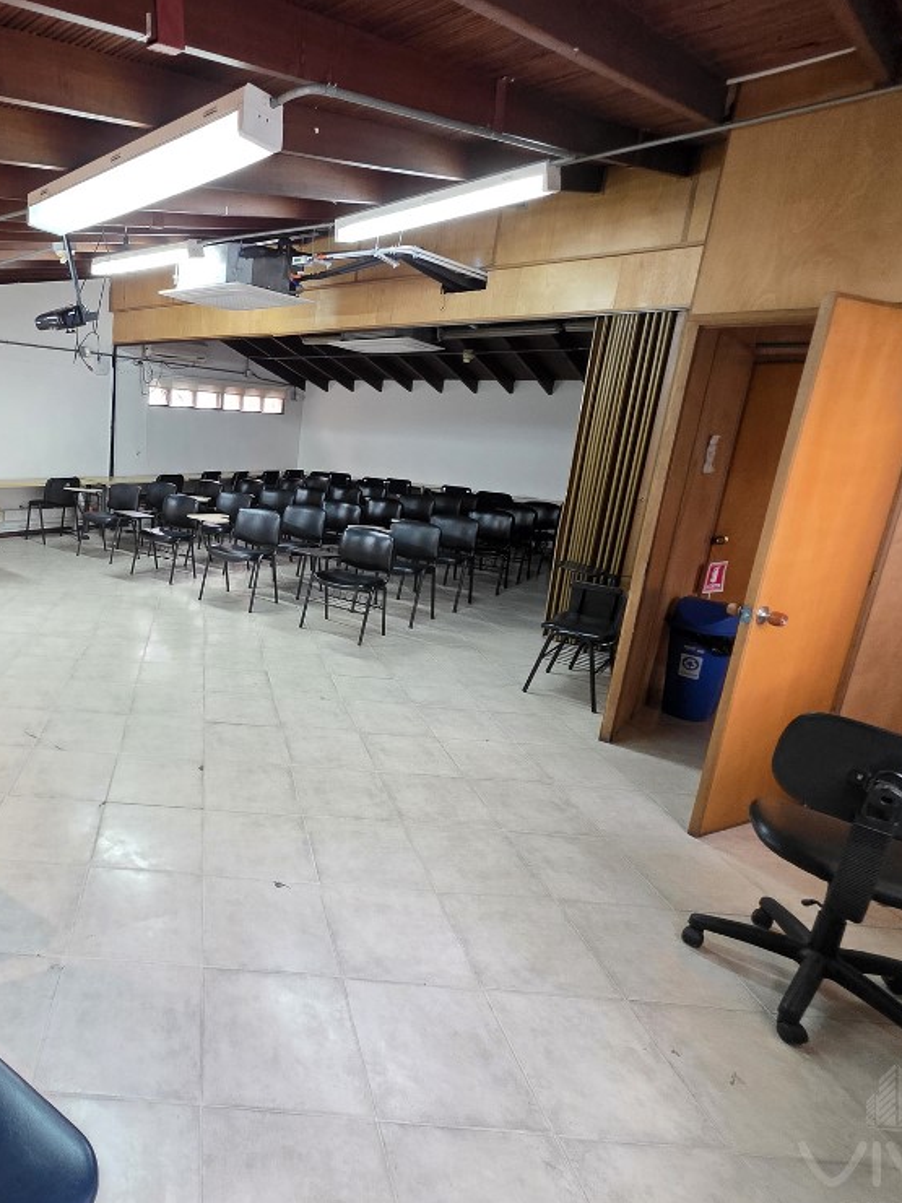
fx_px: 625
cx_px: 190
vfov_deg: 87.8
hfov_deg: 65.6
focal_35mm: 18
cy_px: 597
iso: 800
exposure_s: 1/60
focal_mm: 2.2
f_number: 1.9
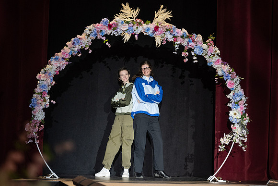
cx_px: 143
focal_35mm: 207
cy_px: 73
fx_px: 1600
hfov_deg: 9.9
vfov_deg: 6.6
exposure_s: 1/1000
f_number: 2.8
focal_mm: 165
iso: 800
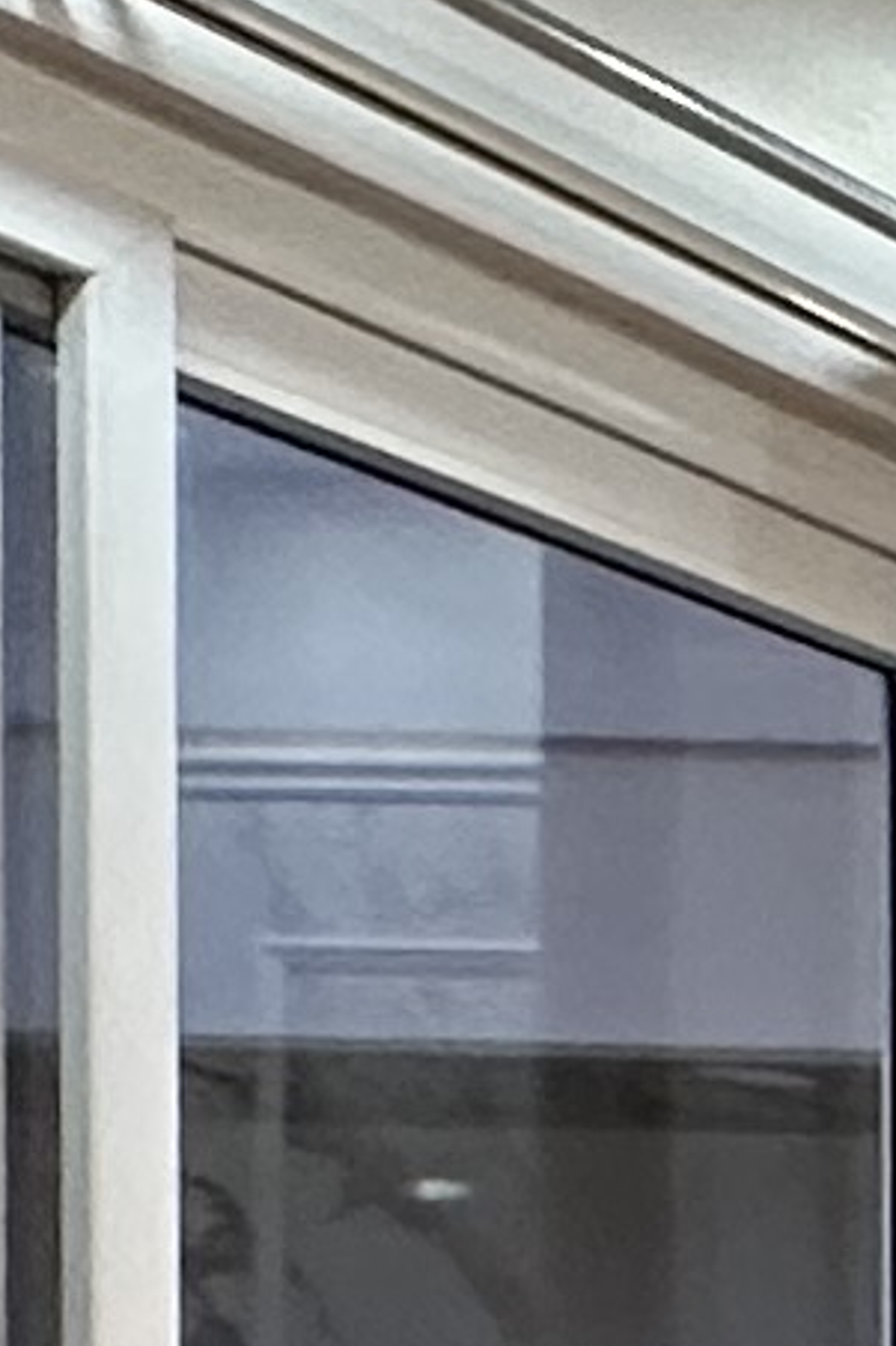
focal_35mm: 130
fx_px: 4857
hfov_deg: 6.6
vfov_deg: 14.4
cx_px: 4212
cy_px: 2177
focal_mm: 2.22
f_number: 2.2
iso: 200
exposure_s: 1/50
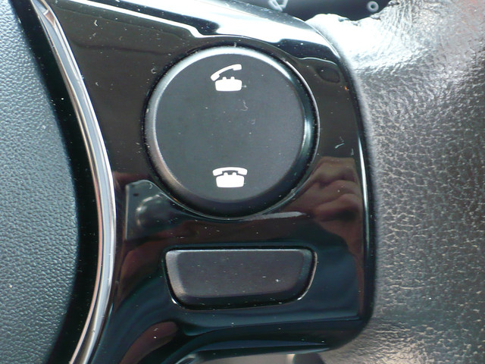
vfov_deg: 16.6
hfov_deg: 22.0
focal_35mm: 89
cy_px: 182
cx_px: 242
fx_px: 1247
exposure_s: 1/30
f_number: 3.1
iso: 200
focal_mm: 9.9
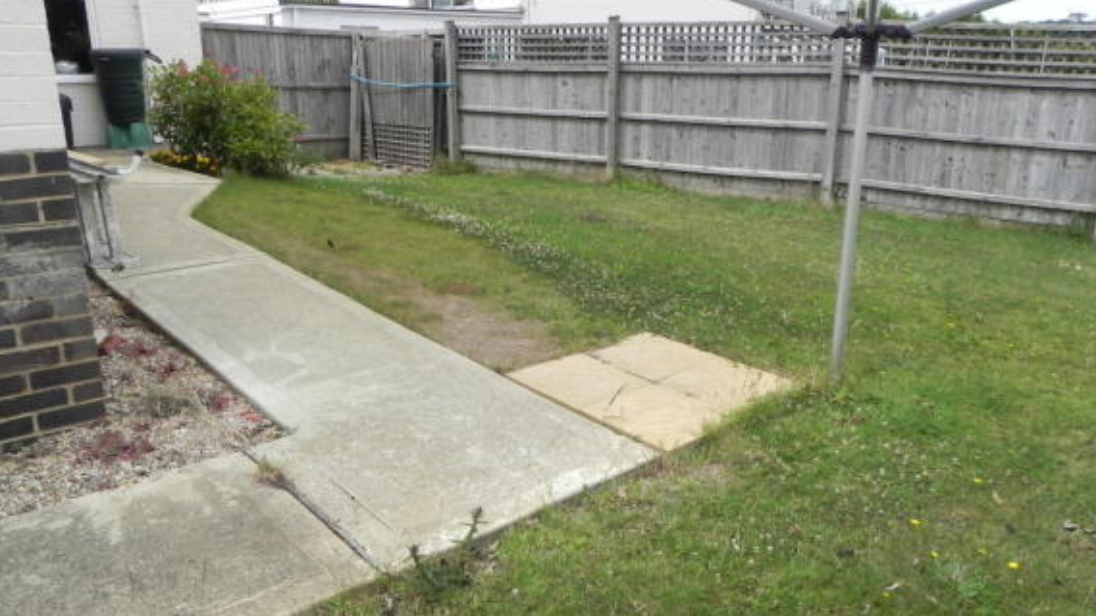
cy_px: 332
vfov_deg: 40.1
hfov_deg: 66.1
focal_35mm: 29
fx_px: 843
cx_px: 550
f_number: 6.3
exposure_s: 1/283
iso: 160
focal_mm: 4.6
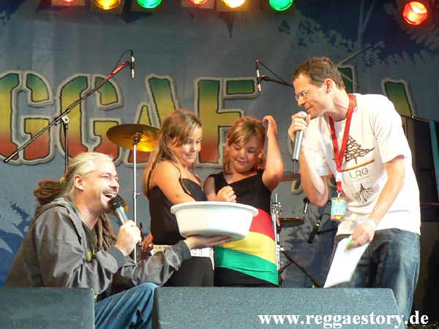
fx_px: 774
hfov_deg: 31.7
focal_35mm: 61
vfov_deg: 24.0
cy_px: 164
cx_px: 220
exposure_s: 1/30
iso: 150
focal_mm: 10.5
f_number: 3.2
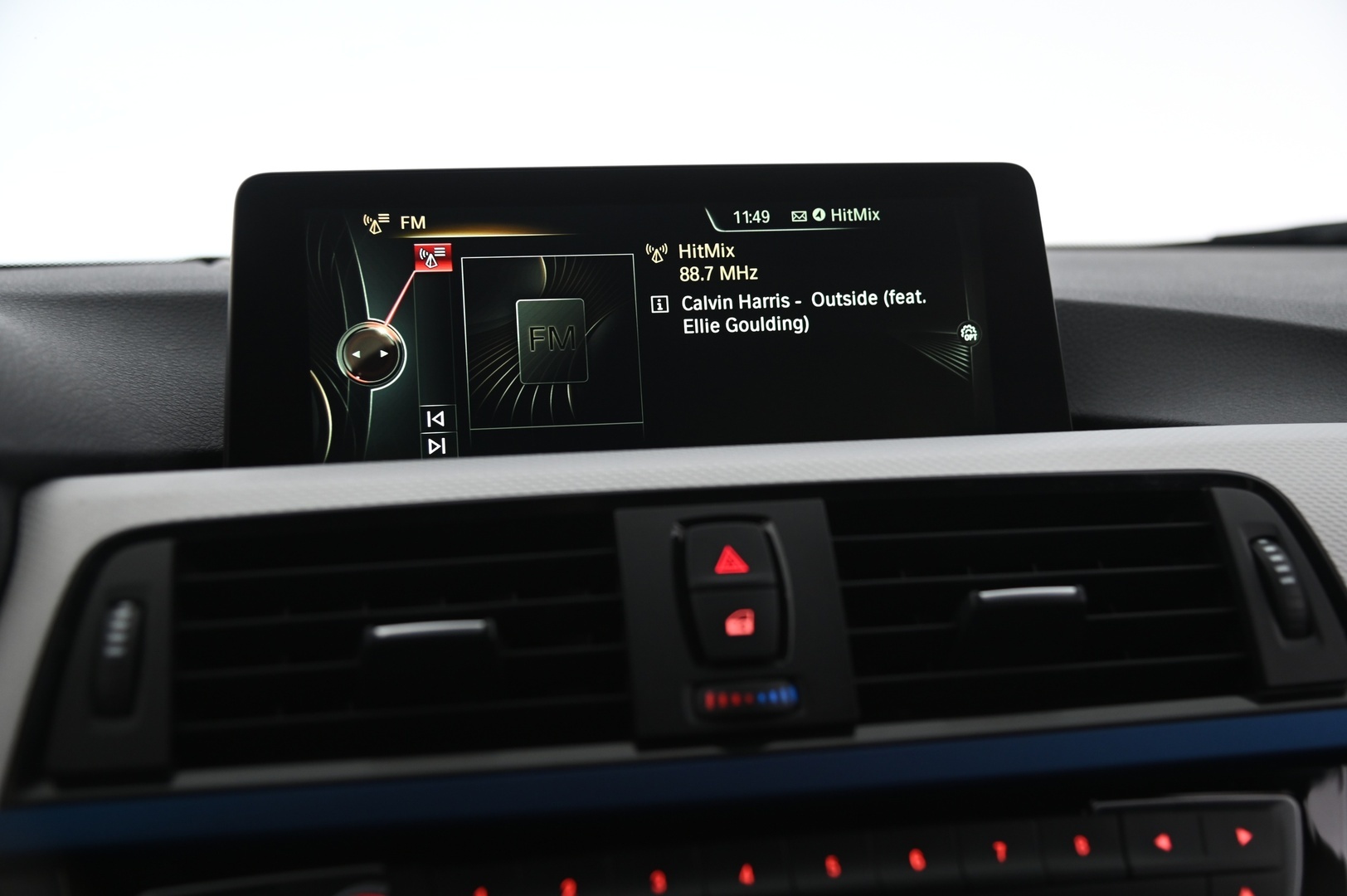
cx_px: 674
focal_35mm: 46
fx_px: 1720
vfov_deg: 29.2
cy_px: 448
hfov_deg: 42.8
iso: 1000
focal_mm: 46
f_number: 4
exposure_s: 1/15
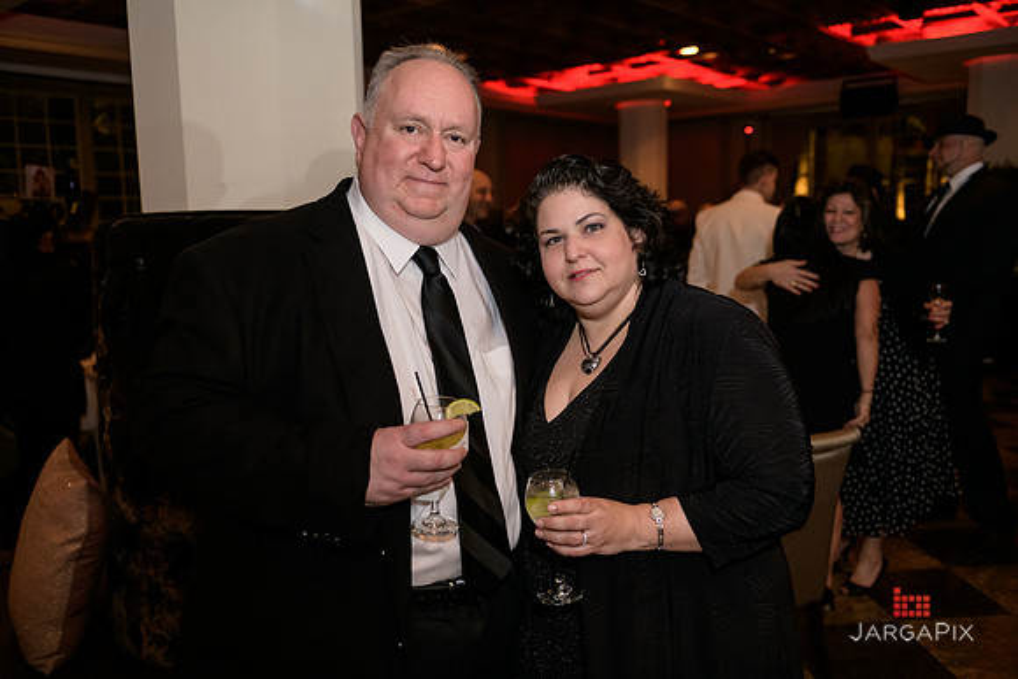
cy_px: 340
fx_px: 905
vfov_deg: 41.1
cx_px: 509
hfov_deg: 58.7
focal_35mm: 32
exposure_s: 1/125
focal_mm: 32
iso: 1600
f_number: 3.2
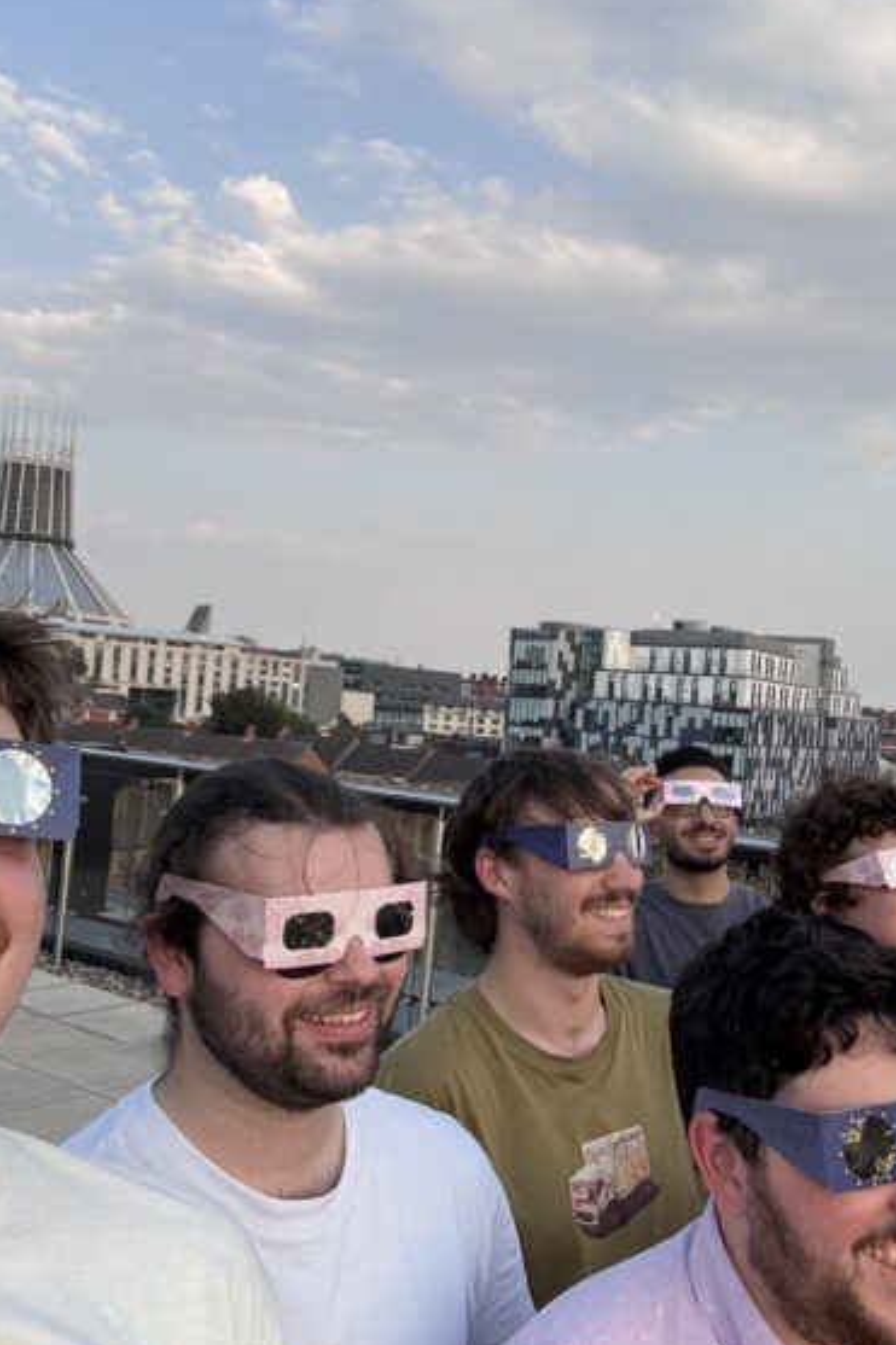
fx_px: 1233
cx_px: 534
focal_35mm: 33
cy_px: 683
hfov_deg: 39.8
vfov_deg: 57.2
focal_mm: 2.69
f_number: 1.9
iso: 32
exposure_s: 1/122
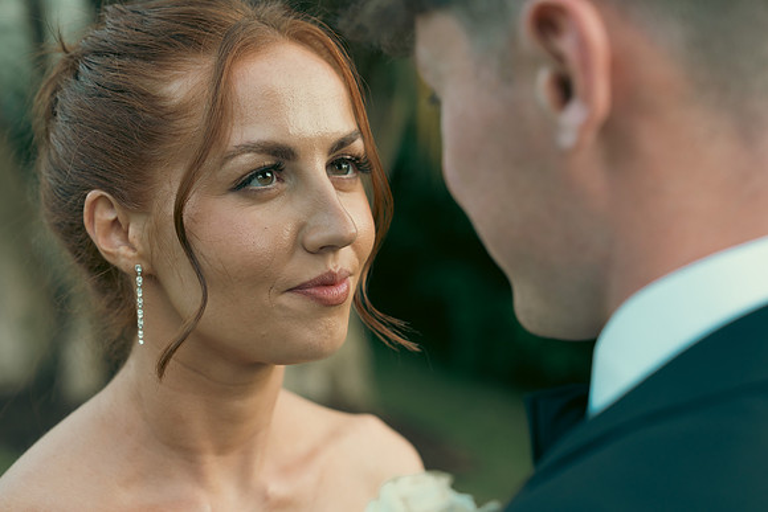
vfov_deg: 21.6
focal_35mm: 63
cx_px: 384
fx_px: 1344
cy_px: 256
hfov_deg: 31.9
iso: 640
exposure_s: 1/200
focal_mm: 63
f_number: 3.5
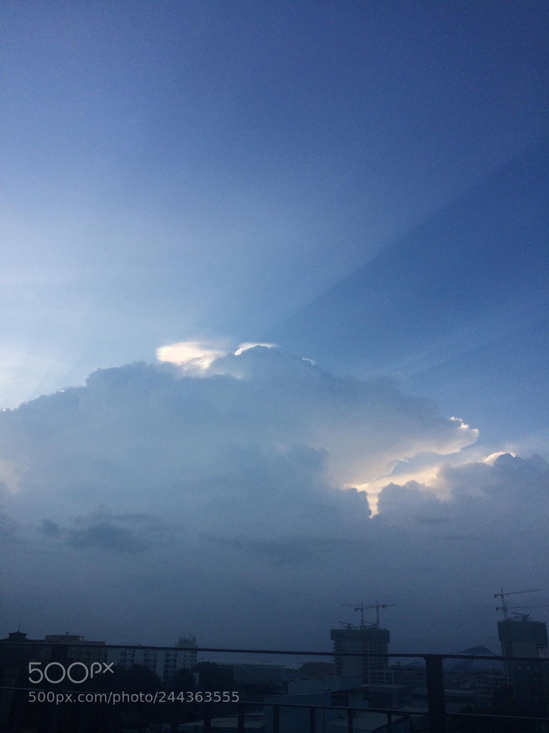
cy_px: 366
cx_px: 274
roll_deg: -0.6
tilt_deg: +23.2
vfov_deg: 61.7
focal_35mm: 29
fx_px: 613
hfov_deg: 48.2
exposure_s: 1/398
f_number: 2.2
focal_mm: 4.15
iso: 32
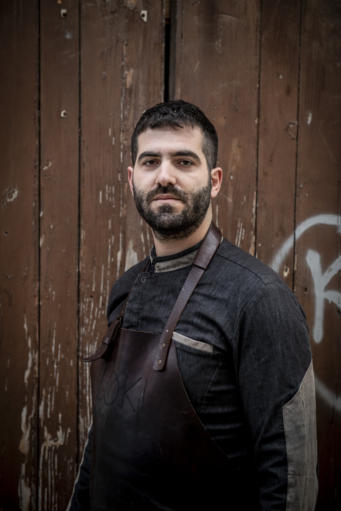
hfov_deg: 22.6
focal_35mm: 60
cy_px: 256
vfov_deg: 33.4
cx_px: 170
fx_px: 852
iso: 400
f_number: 3.2
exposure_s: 1/200
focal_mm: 60
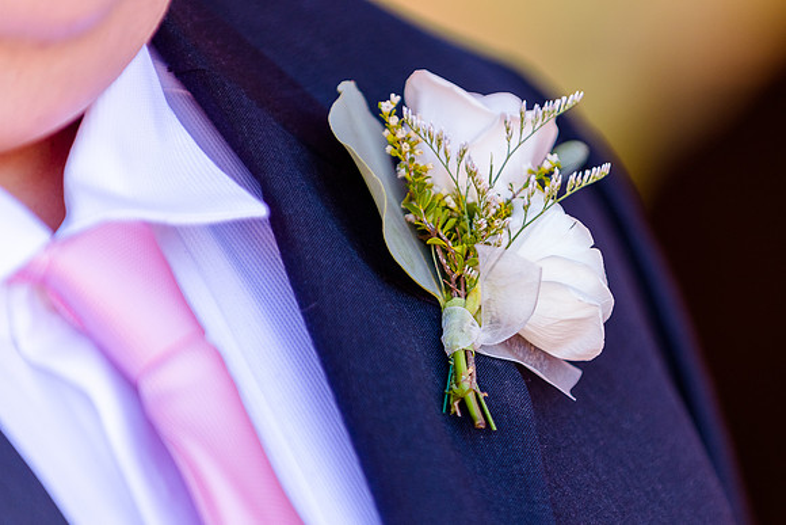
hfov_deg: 7.5
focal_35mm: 275
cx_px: 540
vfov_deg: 5.0
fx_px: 5998
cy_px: 275
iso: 500
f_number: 2.8
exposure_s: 1/400
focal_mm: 200
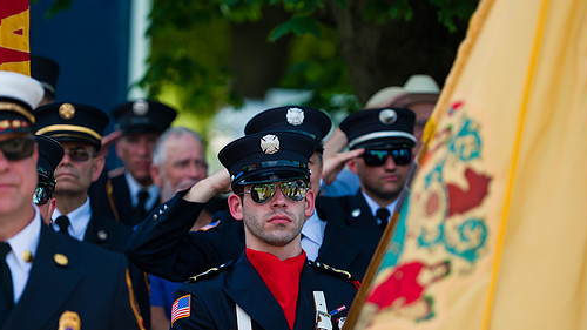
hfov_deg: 12.7
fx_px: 2645
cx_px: 268
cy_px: 198
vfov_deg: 7.1
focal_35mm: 170
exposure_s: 1/1600
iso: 200
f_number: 3.2
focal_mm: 140
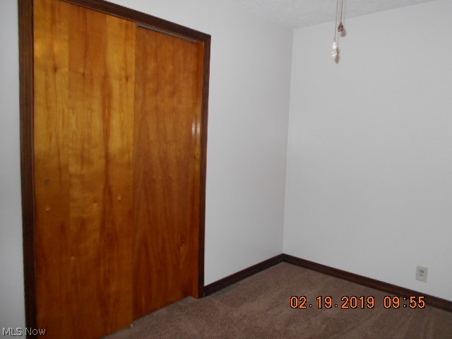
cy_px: 170
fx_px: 339
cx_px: 226
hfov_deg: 67.3
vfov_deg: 53.1
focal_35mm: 26
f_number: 3.2
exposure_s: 1/25
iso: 200
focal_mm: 4.6
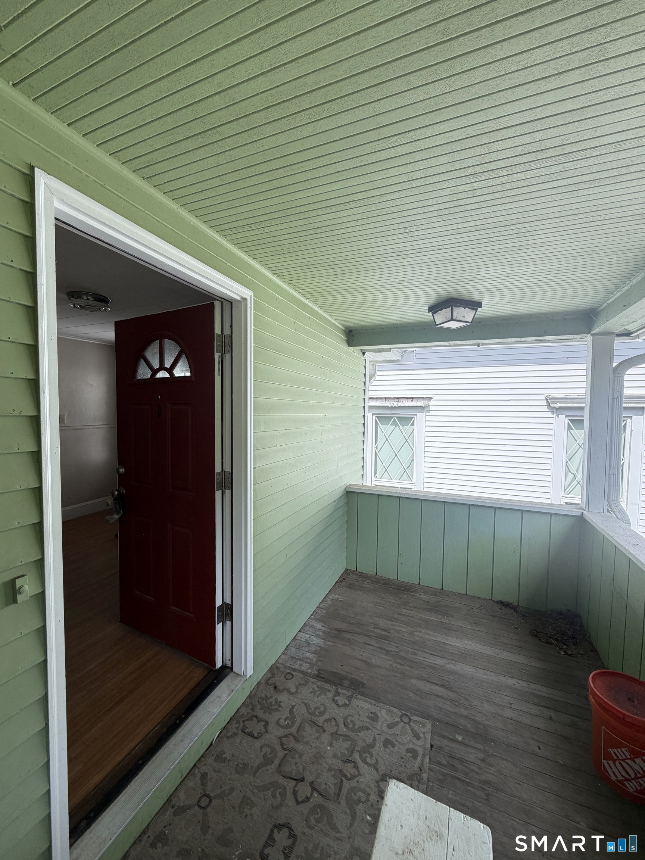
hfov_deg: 85.7
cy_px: 430
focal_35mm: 14
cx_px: 322
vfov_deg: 102.1
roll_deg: -2.4
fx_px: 348
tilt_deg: -3.1
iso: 50
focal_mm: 2.22
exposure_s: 1/502
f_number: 2.2
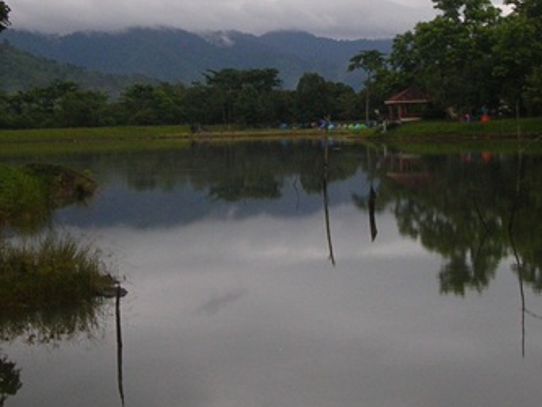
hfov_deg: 23.3
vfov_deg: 17.5
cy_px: 94
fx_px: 1316
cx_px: 269
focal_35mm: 84
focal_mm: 5.8
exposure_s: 1/30
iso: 56
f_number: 2.8
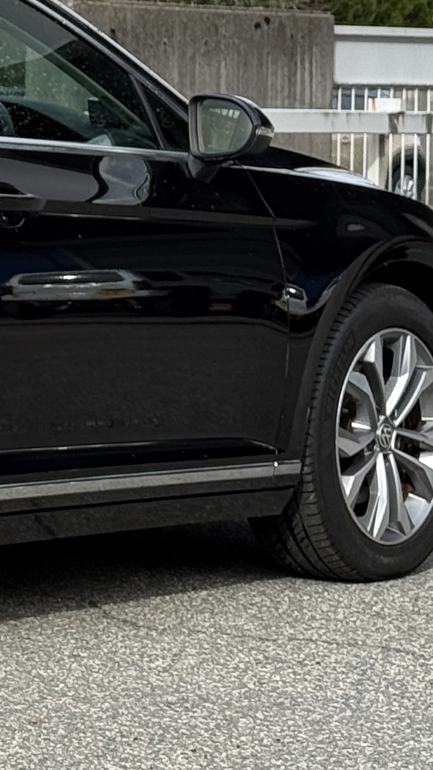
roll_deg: -0.4
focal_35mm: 160
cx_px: -532
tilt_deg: -1.2
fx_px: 3267
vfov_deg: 13.4
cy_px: 151
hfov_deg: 7.2
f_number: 1.78
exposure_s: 1/1980
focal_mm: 6.76
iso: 64
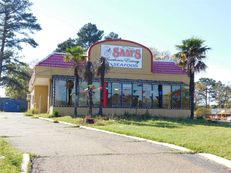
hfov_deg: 42.1
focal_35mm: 45
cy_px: 86
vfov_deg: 32.2
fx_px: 300
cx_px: 116
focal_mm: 8
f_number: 3.7
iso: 125
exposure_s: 1/500
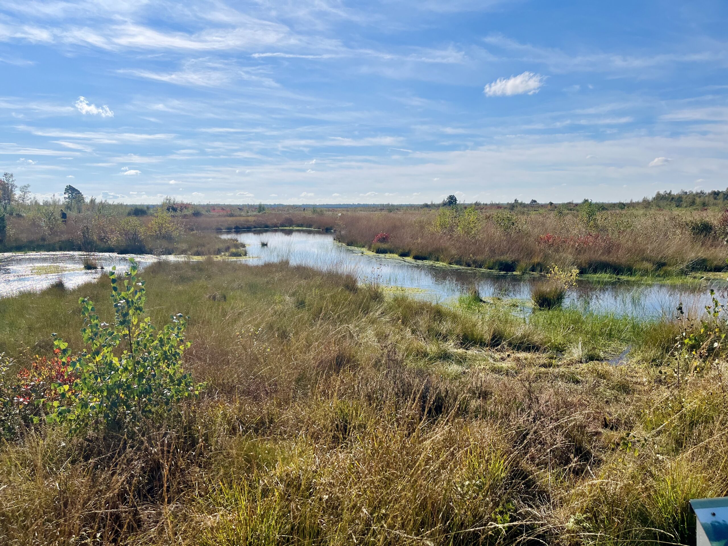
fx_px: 547
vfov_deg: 53.1
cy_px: 273
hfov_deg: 67.3
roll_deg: +0.2
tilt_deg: -6.7
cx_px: 364
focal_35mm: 26
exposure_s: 1/7874
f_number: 1.6
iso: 50
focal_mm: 5.1
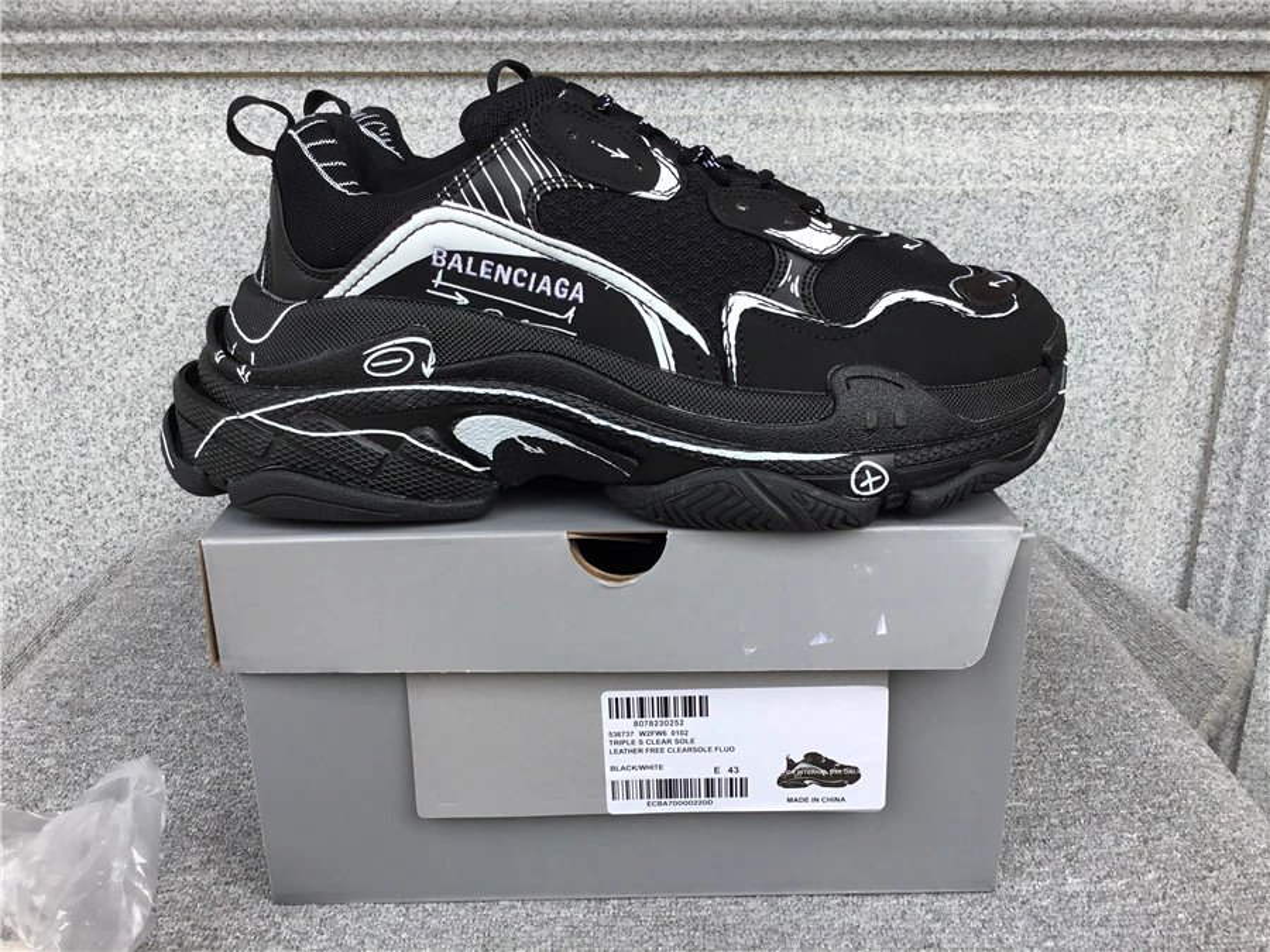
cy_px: 476
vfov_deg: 45.4
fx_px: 1137
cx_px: 635
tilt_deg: -19.6
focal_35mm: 31
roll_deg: +0.7
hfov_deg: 58.4
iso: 25
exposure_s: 1/295
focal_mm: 3.3
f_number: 2.4
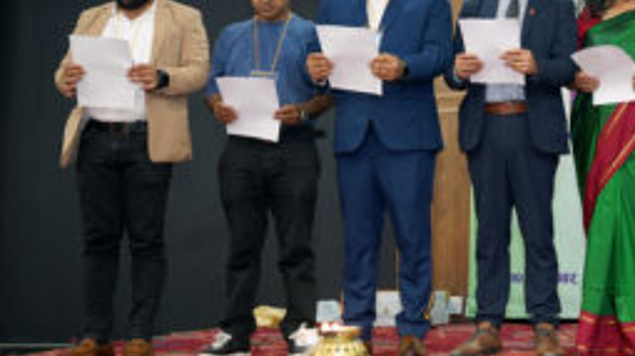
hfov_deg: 28.9
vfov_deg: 17.1
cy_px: 60
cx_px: 590
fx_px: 1171
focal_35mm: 70
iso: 2000
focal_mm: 35.3
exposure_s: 1/100
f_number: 2.8
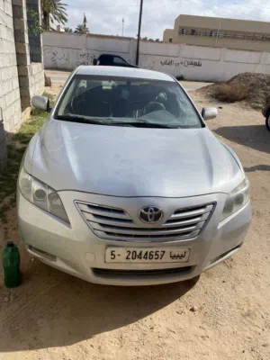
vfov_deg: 67.3
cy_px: 180
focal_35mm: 26
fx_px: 270
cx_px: 135
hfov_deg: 53.1
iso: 32
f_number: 1.8
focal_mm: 4.25
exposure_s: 1/3497
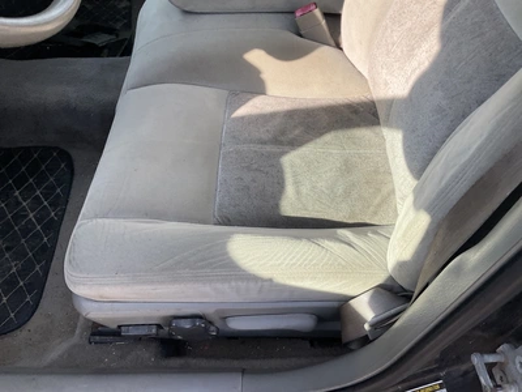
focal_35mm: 29
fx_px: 437
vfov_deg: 48.2
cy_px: 196
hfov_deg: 61.7
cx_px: 261
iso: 25
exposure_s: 1/297
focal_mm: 3
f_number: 1.8
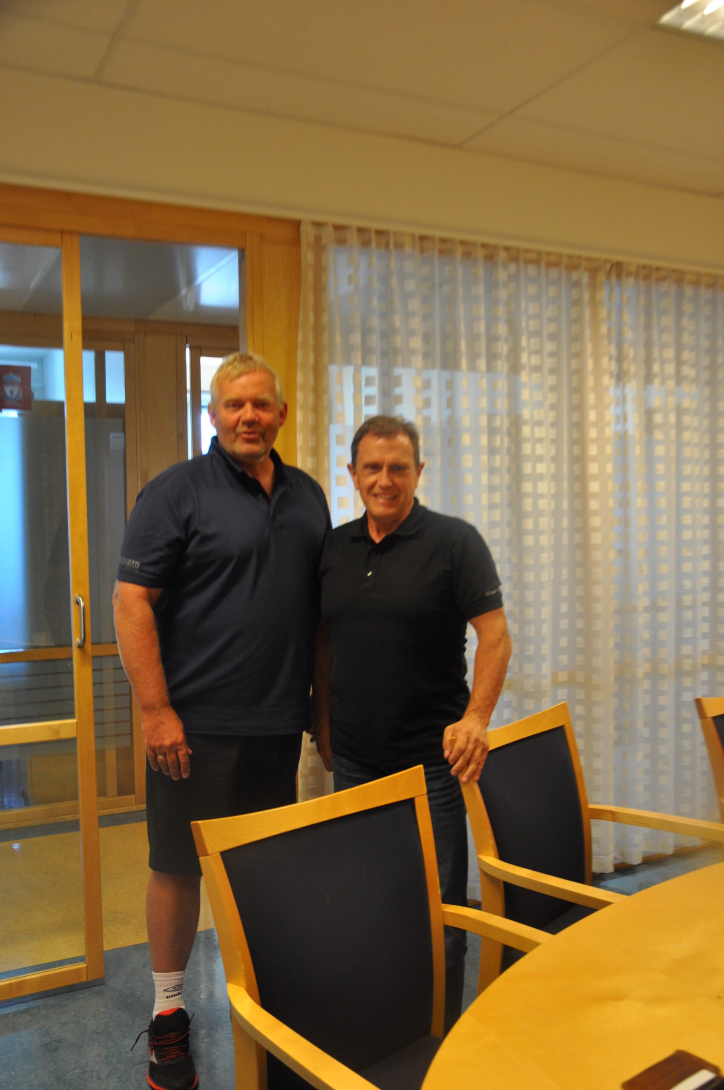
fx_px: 953
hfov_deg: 41.6
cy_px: 545
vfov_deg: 59.6
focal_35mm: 32
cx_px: 362
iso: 720
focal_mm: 21
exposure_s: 1/60
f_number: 4
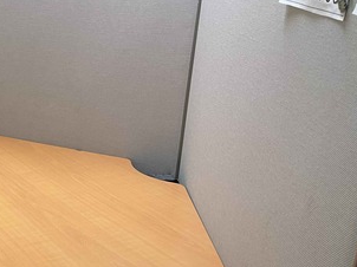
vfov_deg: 26.5
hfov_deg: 32.7
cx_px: -14
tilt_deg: -27.4
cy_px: 241
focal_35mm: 53
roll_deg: +1.4
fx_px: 546
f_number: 1.6
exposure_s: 1/60
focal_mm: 5.1
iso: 125
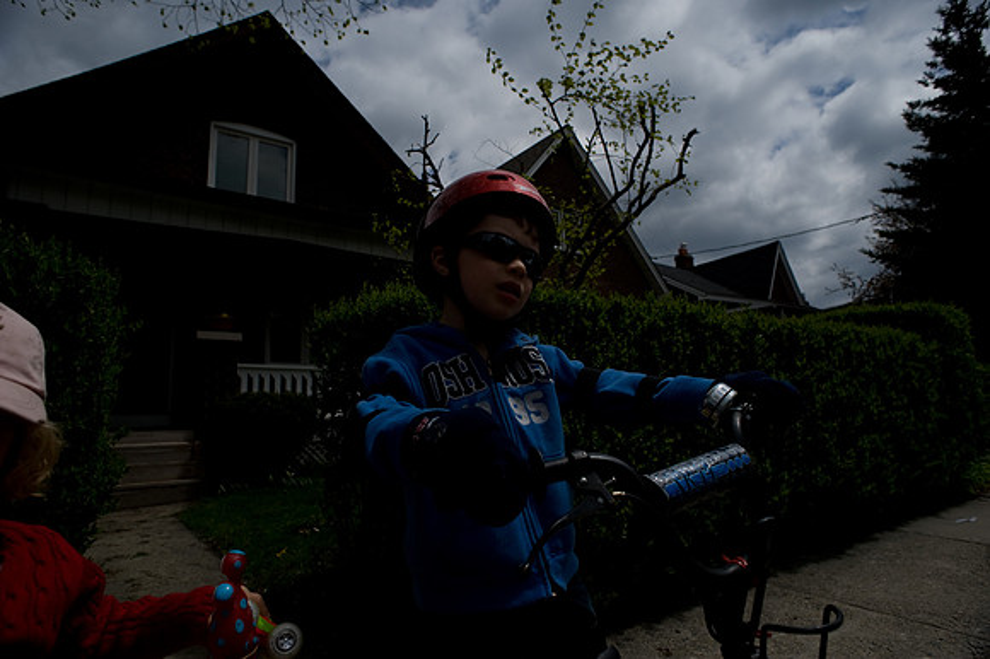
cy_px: 330
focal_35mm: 20
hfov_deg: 84.0
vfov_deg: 61.9
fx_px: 550
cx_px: 495
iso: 200
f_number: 8
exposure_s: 1/4000
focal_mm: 20
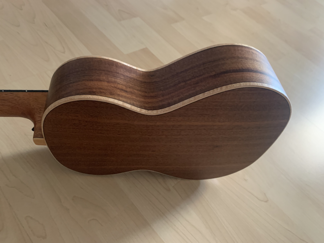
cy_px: 122
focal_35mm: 26
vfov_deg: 53.1
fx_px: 243
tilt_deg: -49.6
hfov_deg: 67.3
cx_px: 162
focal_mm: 4.25
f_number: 1.8
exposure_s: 1/36
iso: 400
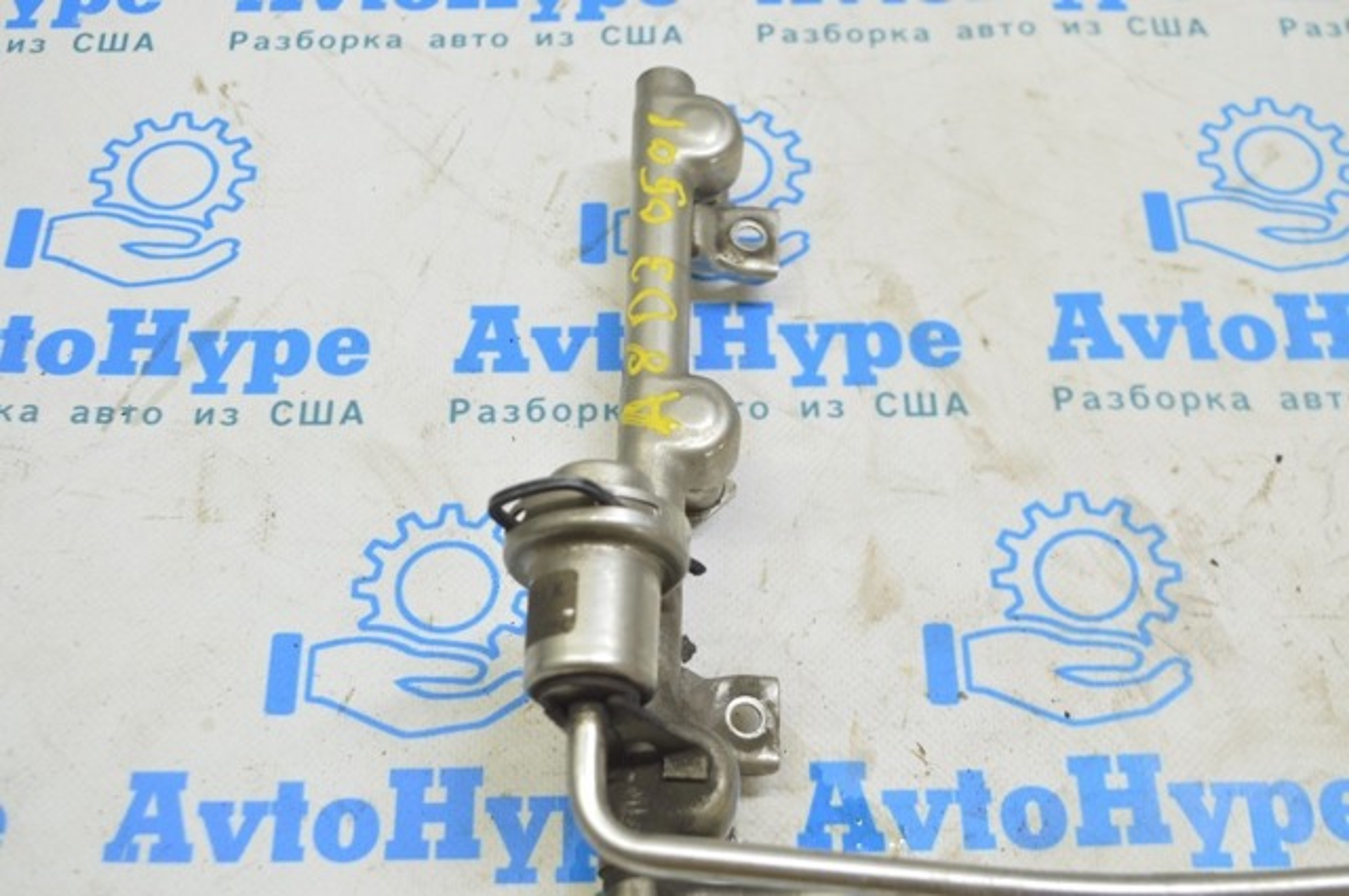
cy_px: 448
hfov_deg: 41.2
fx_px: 1796
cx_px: 674
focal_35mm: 48
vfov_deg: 28.0
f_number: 5.6
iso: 400
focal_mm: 32
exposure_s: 1/20
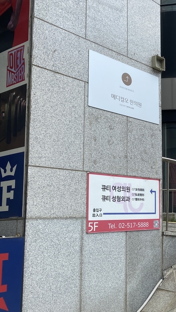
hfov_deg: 22.1
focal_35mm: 46
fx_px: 381
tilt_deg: +6.8
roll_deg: -0.1
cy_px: 176
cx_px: 253
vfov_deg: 44.5
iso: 32
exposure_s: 1/1585
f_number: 1.8
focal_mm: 4.25
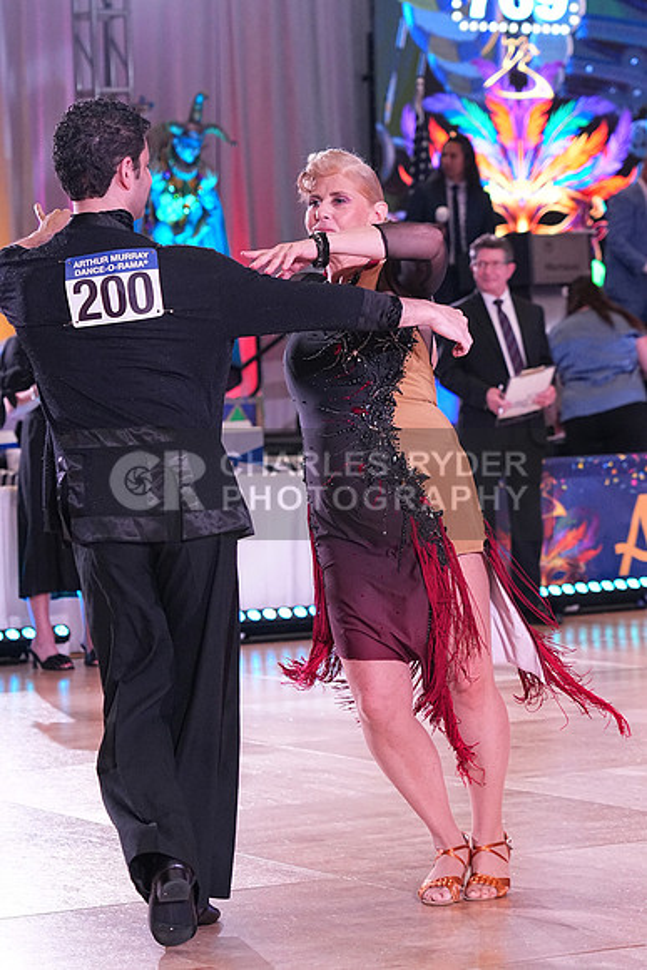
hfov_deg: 12.0
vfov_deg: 17.9
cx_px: 324
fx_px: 3071
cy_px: 485
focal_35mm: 114
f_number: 4.5
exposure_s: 1/400
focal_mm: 76
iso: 3200
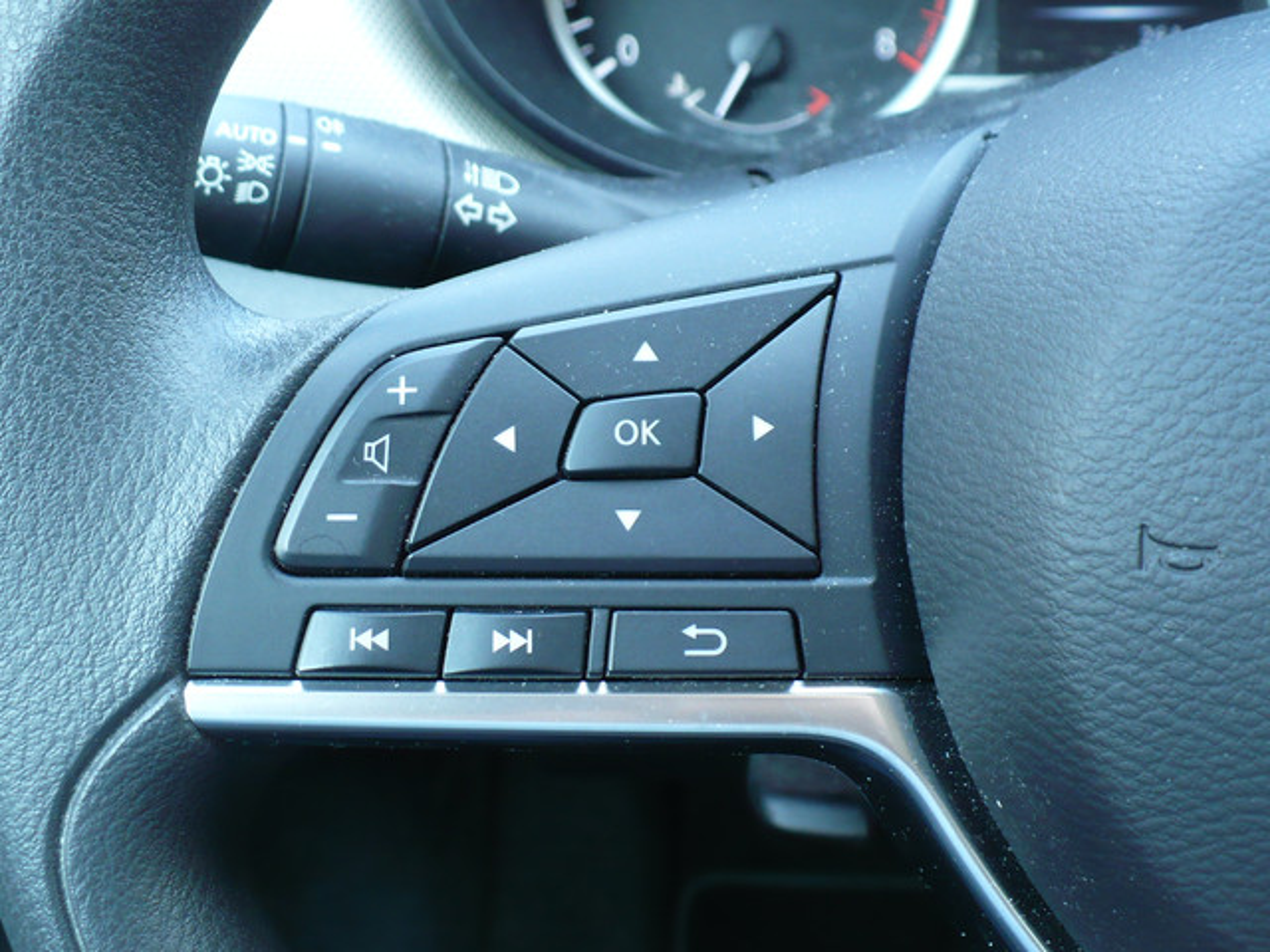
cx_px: 635
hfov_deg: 43.9
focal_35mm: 43
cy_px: 476
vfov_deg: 33.6
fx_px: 1578
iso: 200
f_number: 2.8
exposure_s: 1/30
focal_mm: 6.1
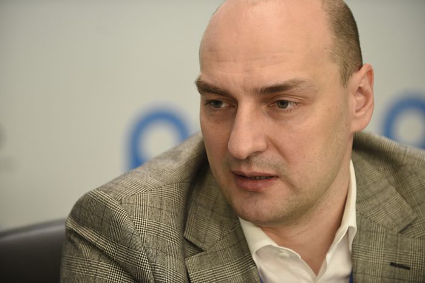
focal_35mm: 170
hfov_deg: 12.1
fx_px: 2006
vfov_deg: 8.1
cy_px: 142
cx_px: 212
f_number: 4
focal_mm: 170
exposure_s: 1/250
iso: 1600
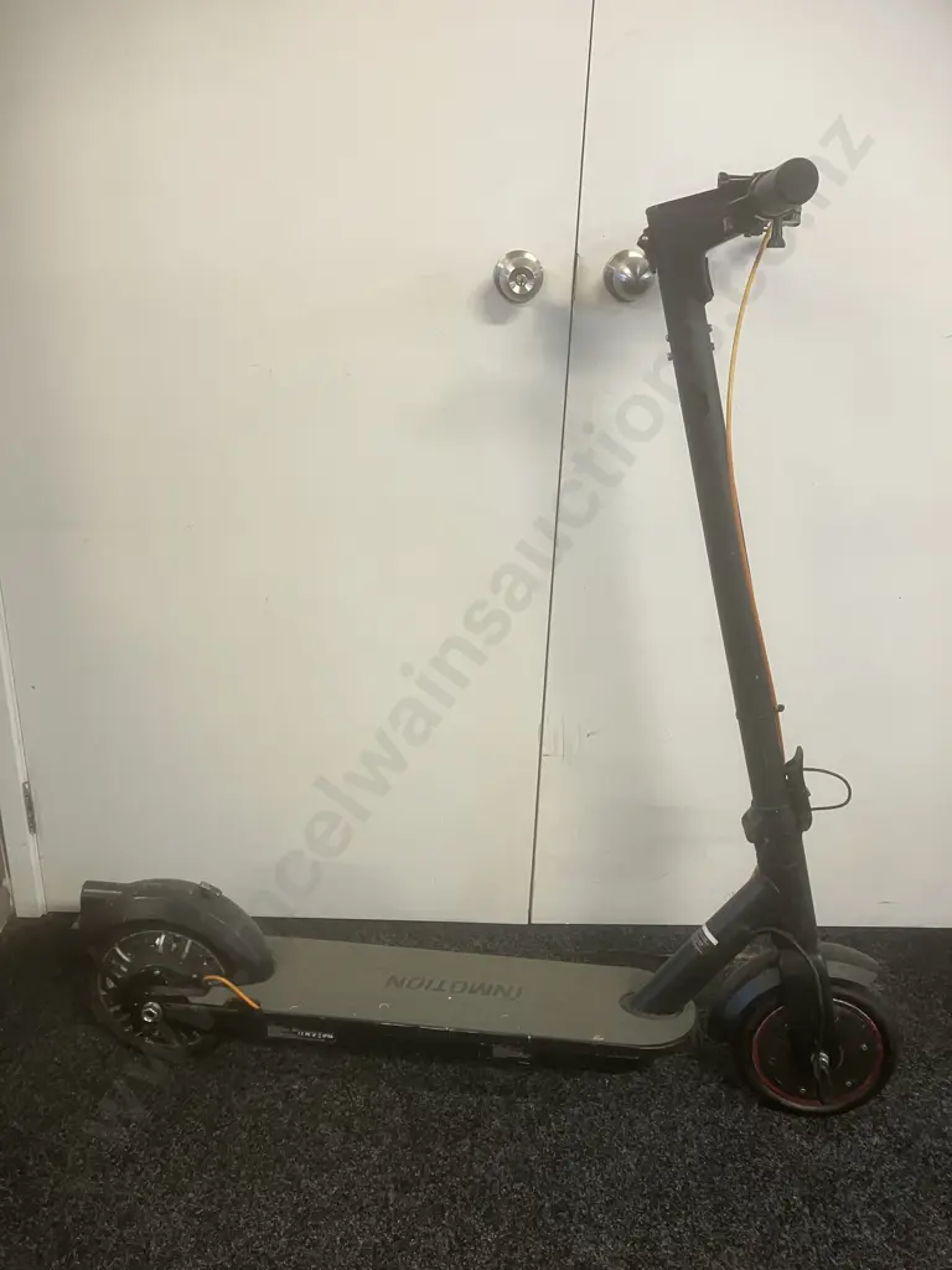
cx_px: 476
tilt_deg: -20.8
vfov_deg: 63.4
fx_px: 1027
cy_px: 635
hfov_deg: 49.7
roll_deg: -2.3
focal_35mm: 28
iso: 125
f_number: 1.8
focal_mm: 3.99
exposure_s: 1/50
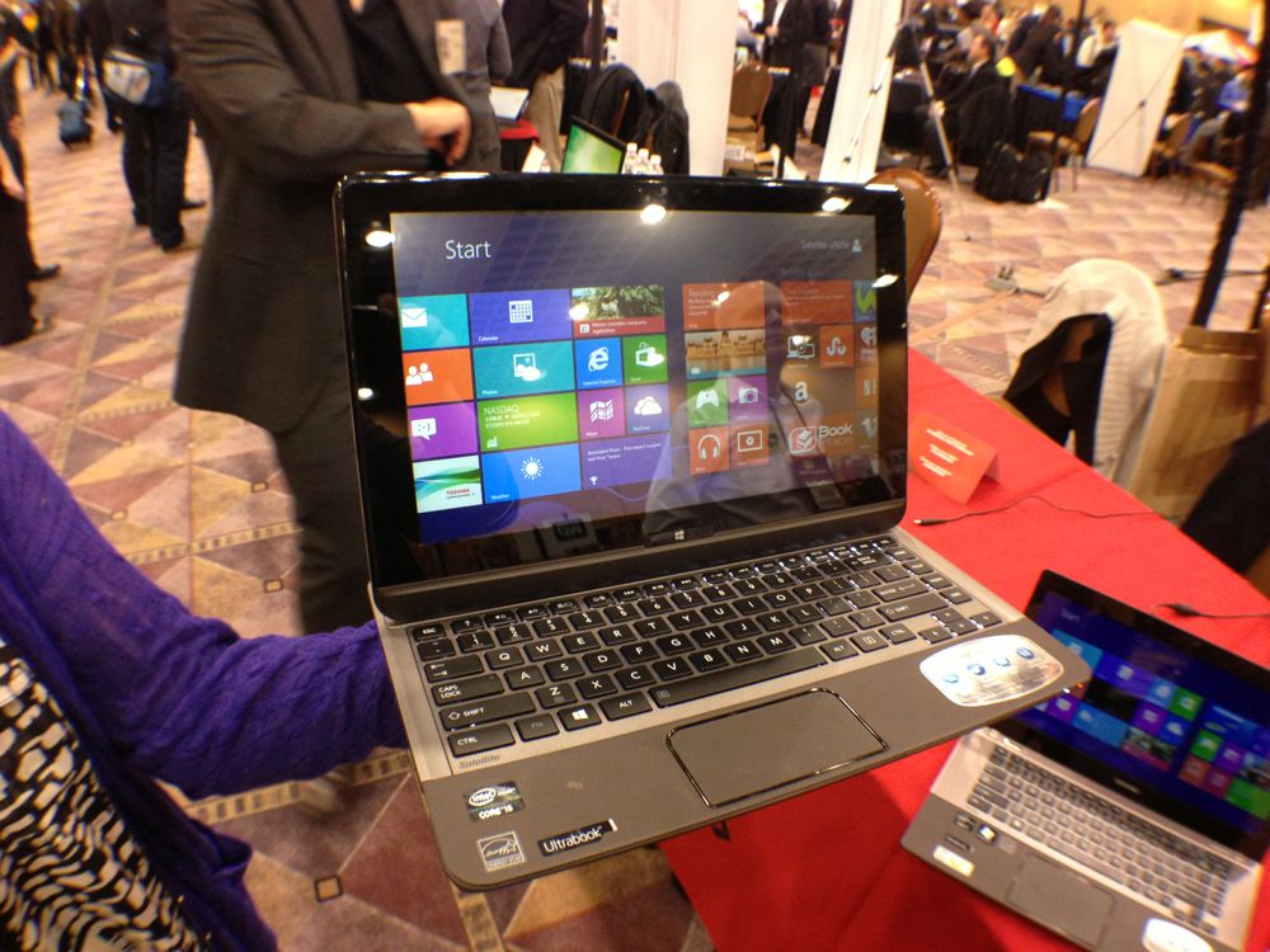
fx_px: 1211
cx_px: 635
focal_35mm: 33
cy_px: 476
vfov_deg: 42.9
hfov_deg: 55.4
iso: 160
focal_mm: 4.13
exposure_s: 1/20
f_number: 2.4
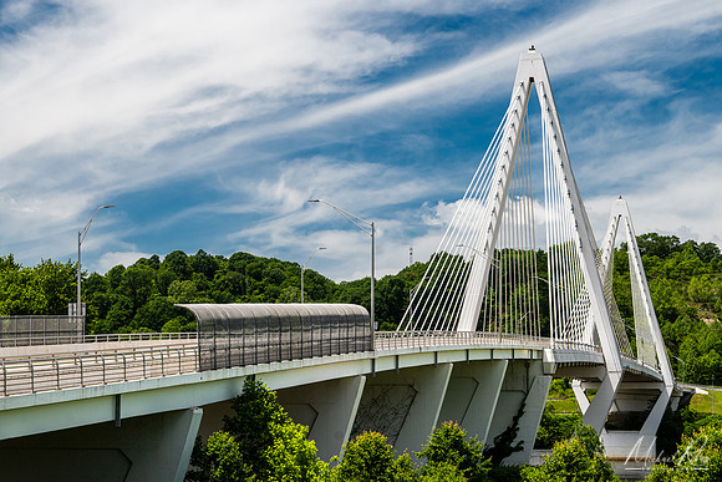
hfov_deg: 25.6
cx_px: 361
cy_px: 241
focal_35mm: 79
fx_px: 1590
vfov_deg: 17.2
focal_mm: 50
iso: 100
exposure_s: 1/125
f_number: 10
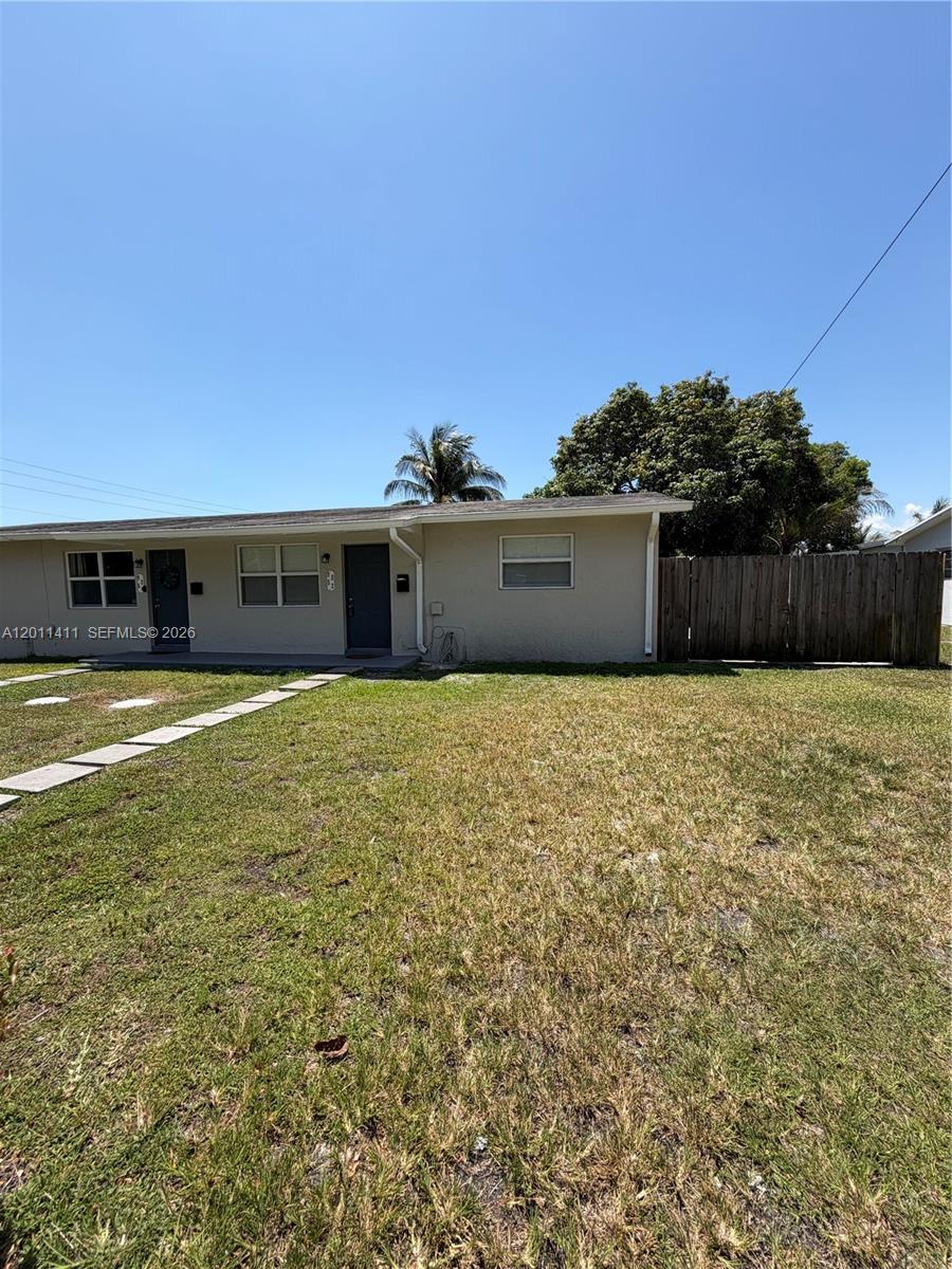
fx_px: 513
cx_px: 476
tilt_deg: -6.4
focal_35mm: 14
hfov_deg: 85.7
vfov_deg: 102.1
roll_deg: -0.7
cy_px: 634
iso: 20
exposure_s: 1/770
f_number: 2.2
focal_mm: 2.22
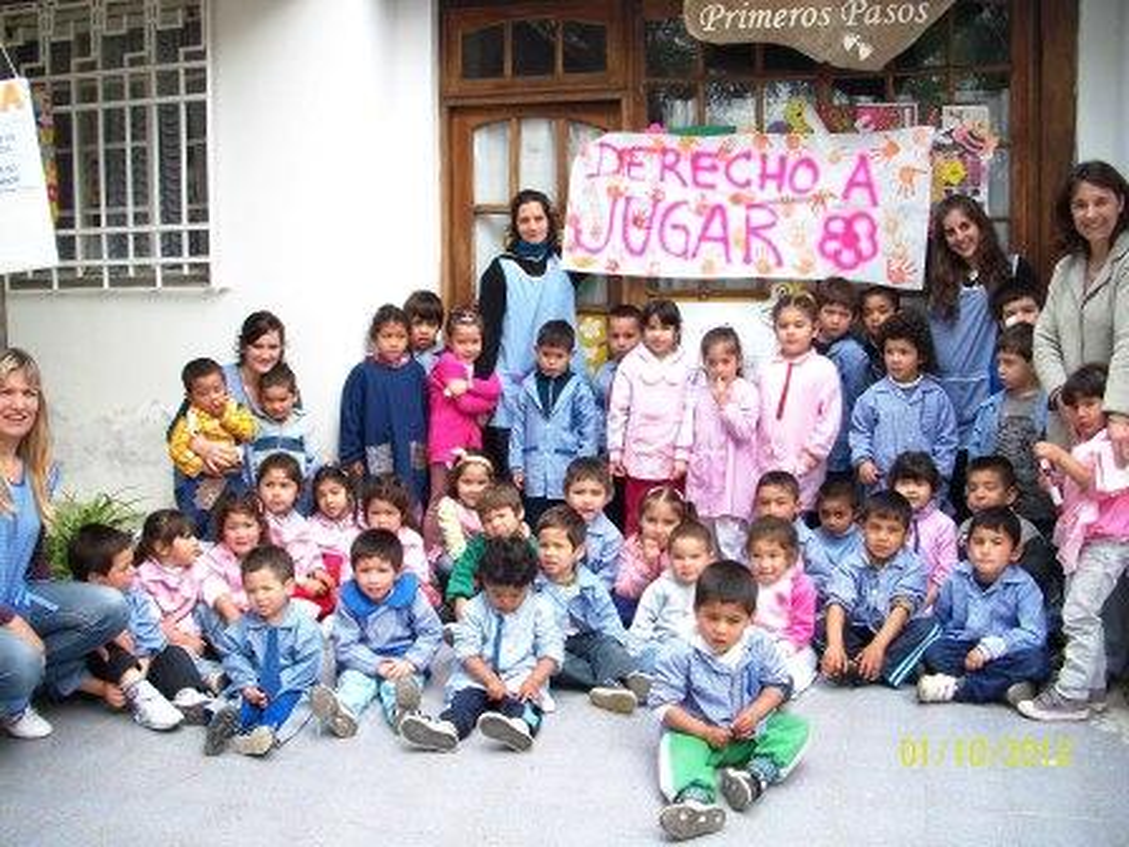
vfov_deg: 40.7
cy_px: 424
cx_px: 564
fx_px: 1142
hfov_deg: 52.6
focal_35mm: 35
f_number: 3.1
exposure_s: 1/160
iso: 80
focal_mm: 6.3
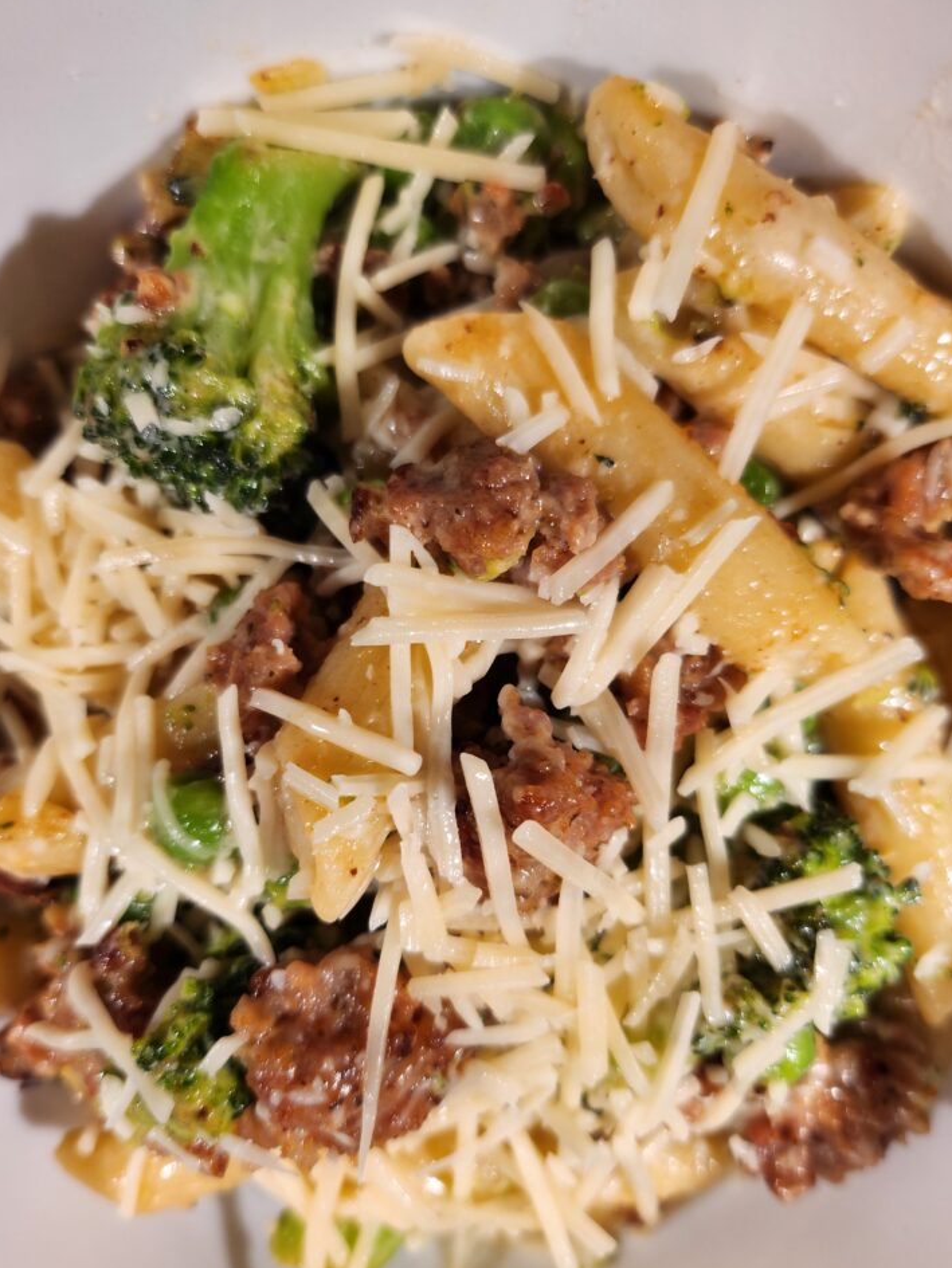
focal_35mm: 26
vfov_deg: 67.2
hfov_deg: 53.1
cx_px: 486
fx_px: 953
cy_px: 672
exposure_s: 1/120
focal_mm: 5
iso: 80
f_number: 1.8
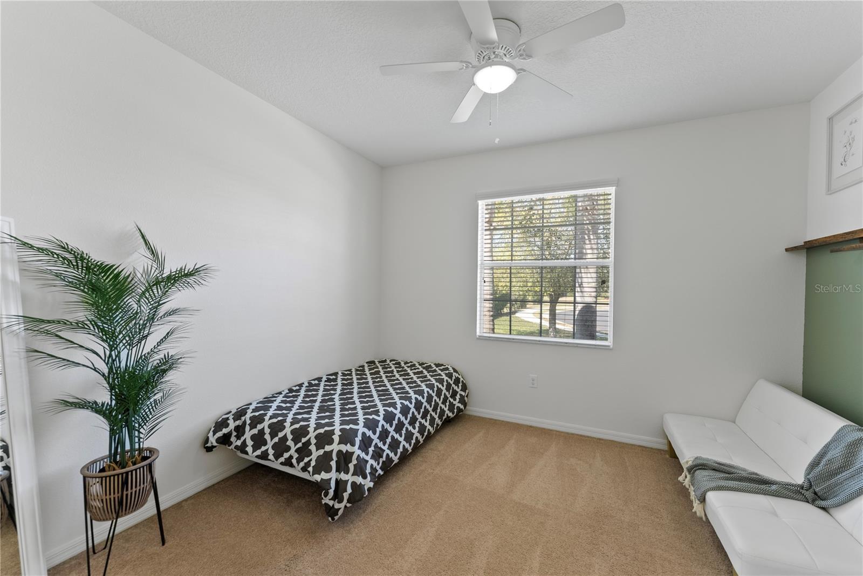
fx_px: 336
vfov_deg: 81.3
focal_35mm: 14
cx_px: 432
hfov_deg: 104.2
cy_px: 288
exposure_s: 1/5
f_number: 7.1
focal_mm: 14
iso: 250
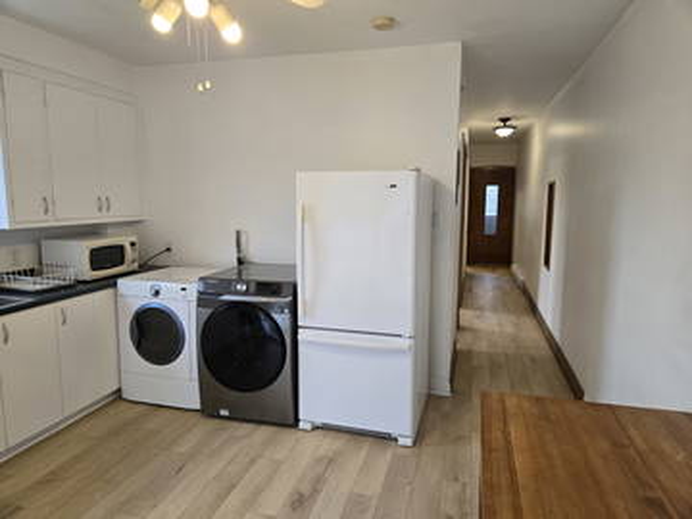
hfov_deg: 73.9
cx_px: 346
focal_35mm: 23
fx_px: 460
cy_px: 260
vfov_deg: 58.9
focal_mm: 5.4
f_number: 1.8
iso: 200
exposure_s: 1/120
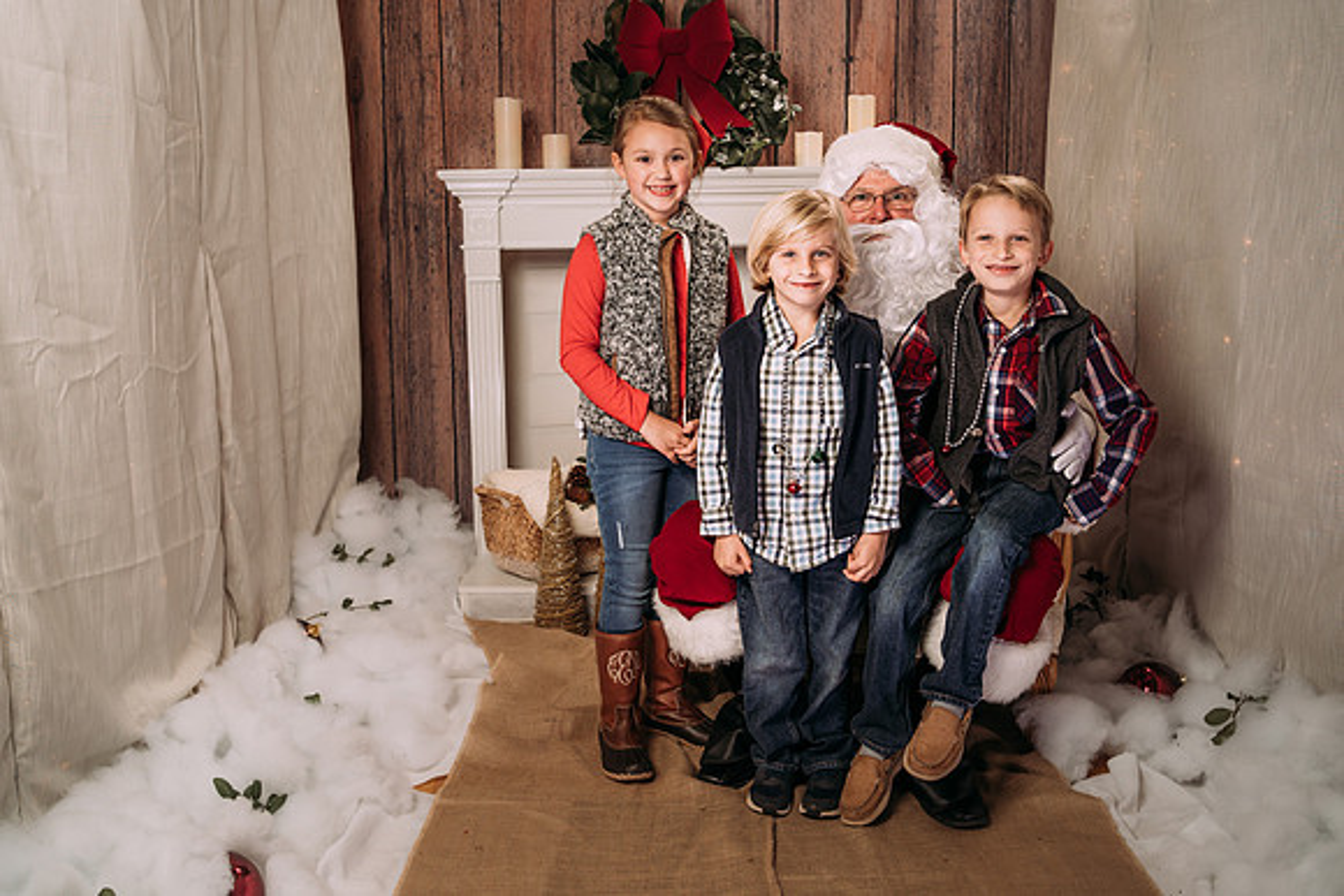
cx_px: 642
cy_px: 435
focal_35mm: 38
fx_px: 1418
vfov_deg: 35.1
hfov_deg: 50.7
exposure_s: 1/100
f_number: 5
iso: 100
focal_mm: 35
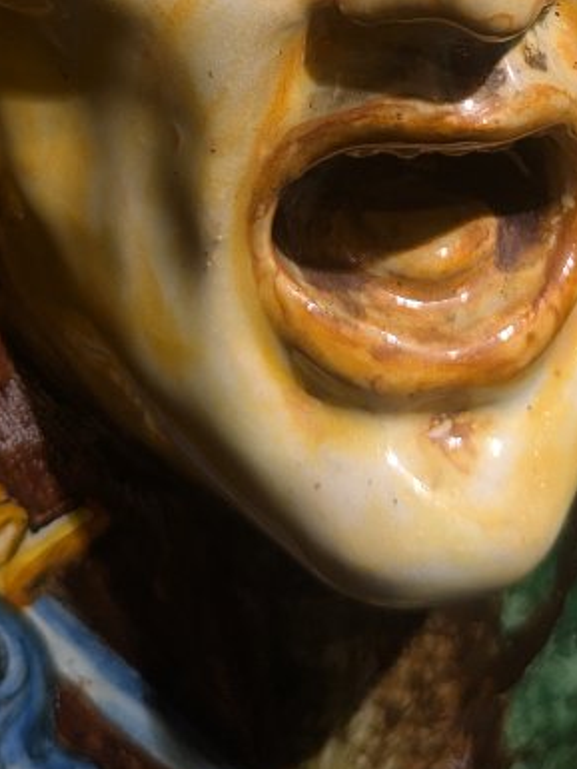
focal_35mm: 78
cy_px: -180
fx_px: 1733
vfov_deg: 22.8
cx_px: 370
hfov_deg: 18.9
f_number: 1.89
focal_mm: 5.43
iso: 56
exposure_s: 1/100
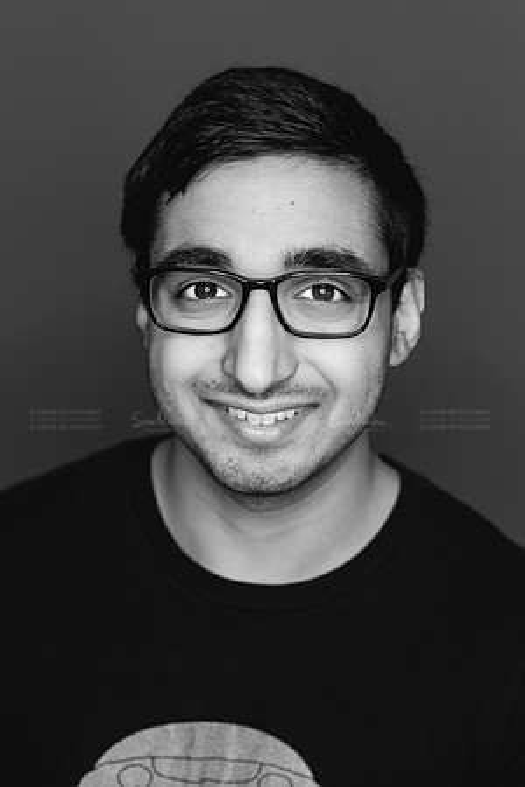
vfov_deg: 23.9
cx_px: 262
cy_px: 394
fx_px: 1859
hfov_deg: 16.1
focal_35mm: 85
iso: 2000
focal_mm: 85
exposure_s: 1/250
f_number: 3.5
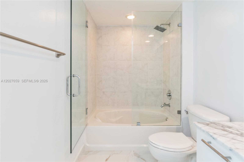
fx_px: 115
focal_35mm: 17
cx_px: 122
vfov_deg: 70.4
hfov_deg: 93.3
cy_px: 81
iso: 320
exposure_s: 1/6
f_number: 7.1
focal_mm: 17
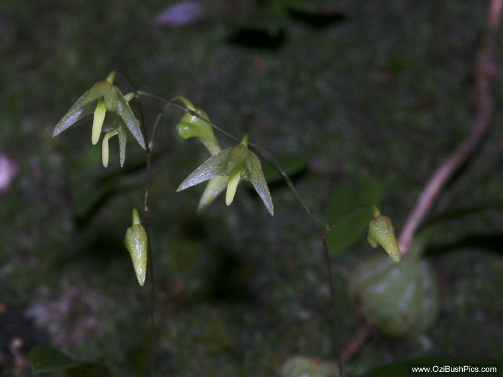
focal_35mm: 200
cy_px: 188
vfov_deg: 7.4
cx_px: 252
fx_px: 2906
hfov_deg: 9.9
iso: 100
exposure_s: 1/180
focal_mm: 50.69
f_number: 8
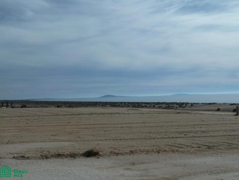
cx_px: 118
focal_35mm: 43
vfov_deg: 33.6
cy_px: 89
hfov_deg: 43.8
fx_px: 297
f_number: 6.3
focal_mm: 6.9
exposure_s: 1/1000
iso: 80
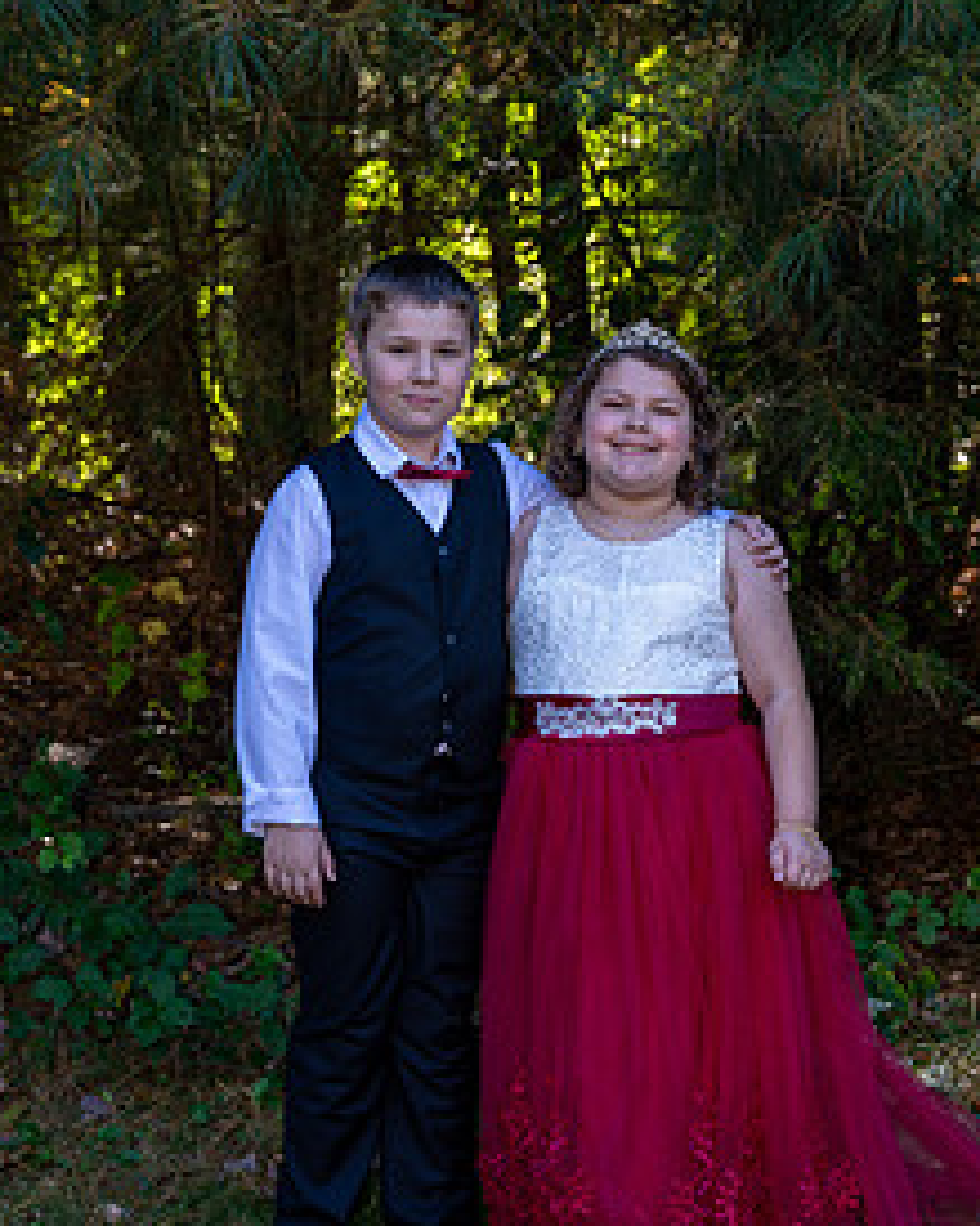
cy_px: 586
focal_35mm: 117
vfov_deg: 16.4
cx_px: 571
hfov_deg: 13.2
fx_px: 4244
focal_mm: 76
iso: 250
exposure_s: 1/60
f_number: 6
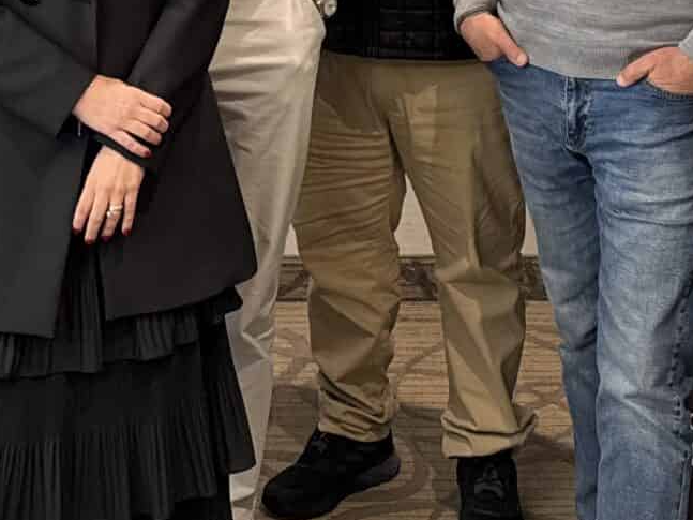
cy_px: -416
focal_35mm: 95
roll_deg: -1.4
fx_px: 1902
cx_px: 295
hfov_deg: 20.6
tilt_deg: +0.6
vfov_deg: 13.9
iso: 200
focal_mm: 6.76
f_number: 1.78
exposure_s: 1/60
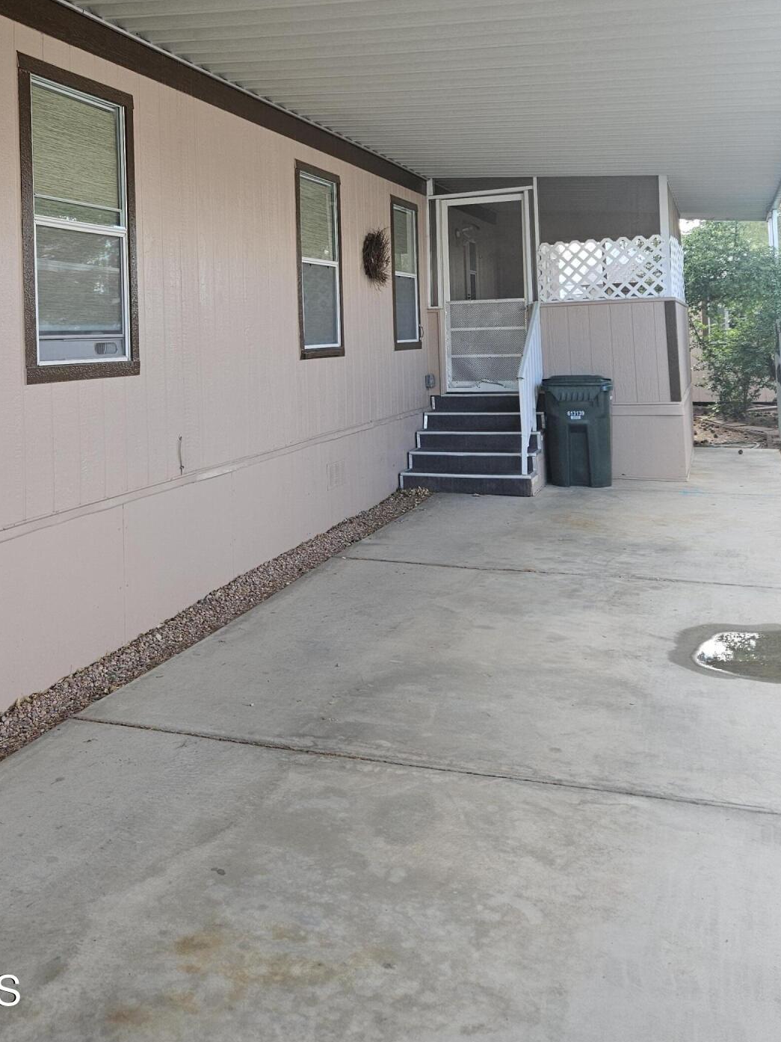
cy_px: 312
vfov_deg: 53.8
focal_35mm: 33
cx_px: 330
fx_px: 993
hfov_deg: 42.8
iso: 80
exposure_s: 1/180
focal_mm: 5.4
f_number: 1.8
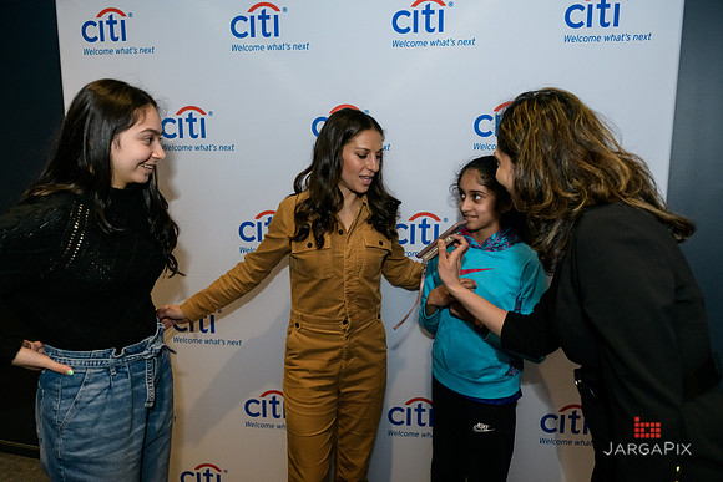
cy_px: 241
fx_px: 482
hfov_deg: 73.7
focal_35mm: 24
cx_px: 362
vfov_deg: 53.2
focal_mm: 24
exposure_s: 1/125
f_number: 5
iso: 1600
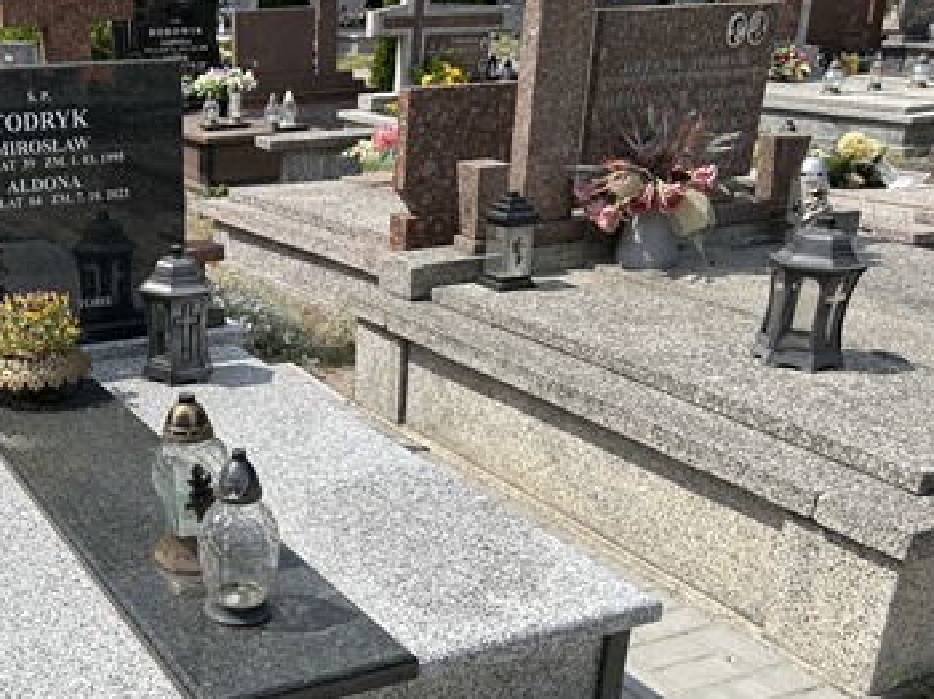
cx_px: 172
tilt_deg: -23.1
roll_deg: +1.4
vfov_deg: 31.8
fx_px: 1213
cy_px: 483
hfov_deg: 40.2
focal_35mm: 45
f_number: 1.5
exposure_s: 1/5587
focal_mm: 5.7
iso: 50
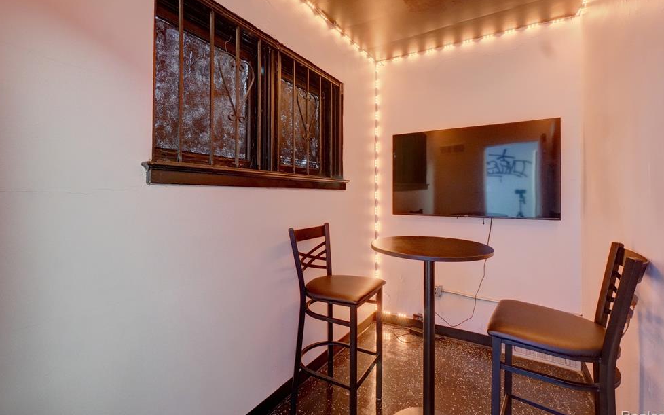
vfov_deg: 71.2
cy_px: 196
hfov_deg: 97.8
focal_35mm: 16
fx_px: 290
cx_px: 342
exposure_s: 1/30
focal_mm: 10
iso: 6400
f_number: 8
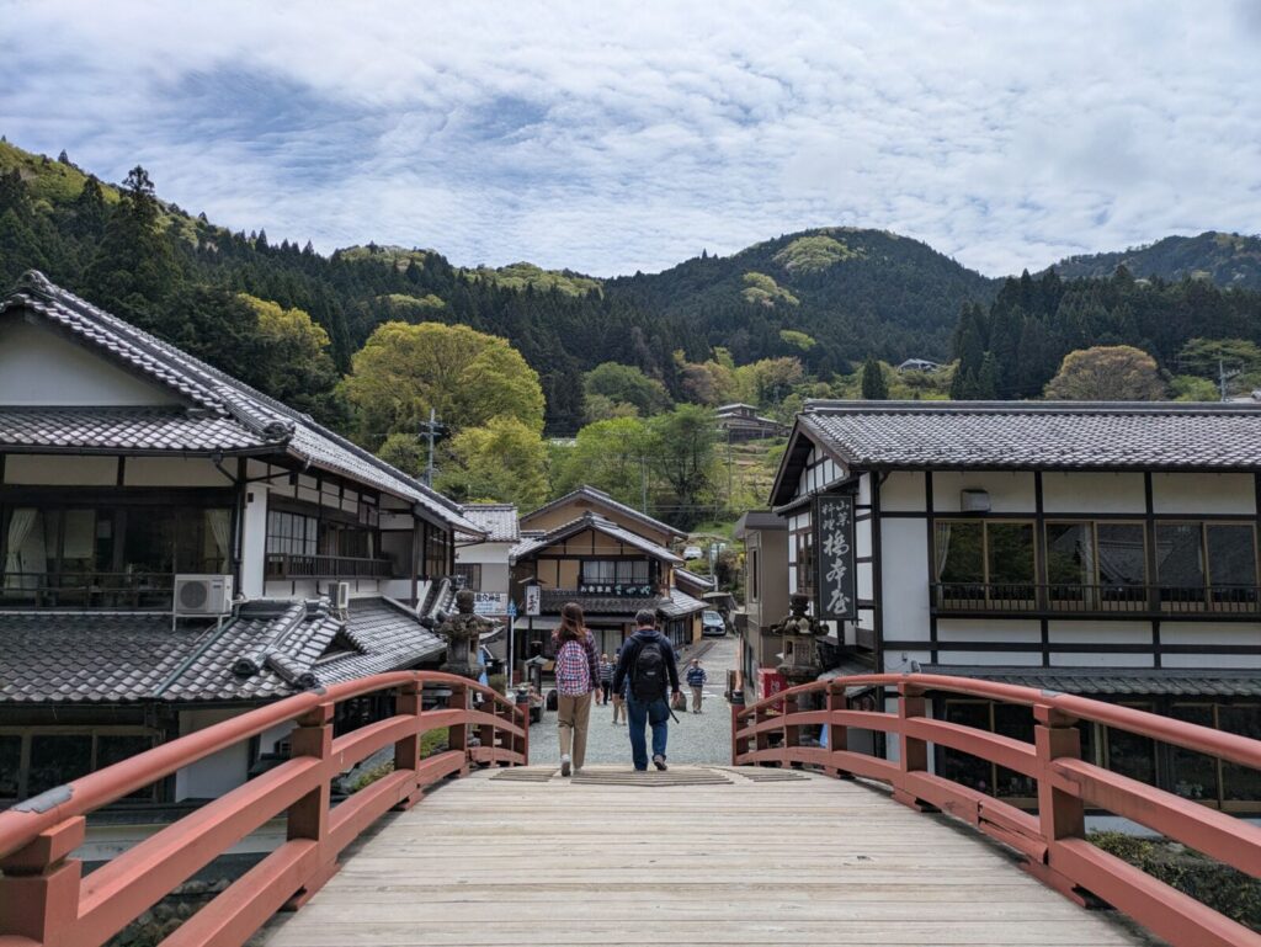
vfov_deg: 54.9
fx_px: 911
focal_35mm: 25
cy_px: 474
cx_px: 630
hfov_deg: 69.4
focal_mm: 5.43
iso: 46
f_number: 1.89
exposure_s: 1/4444
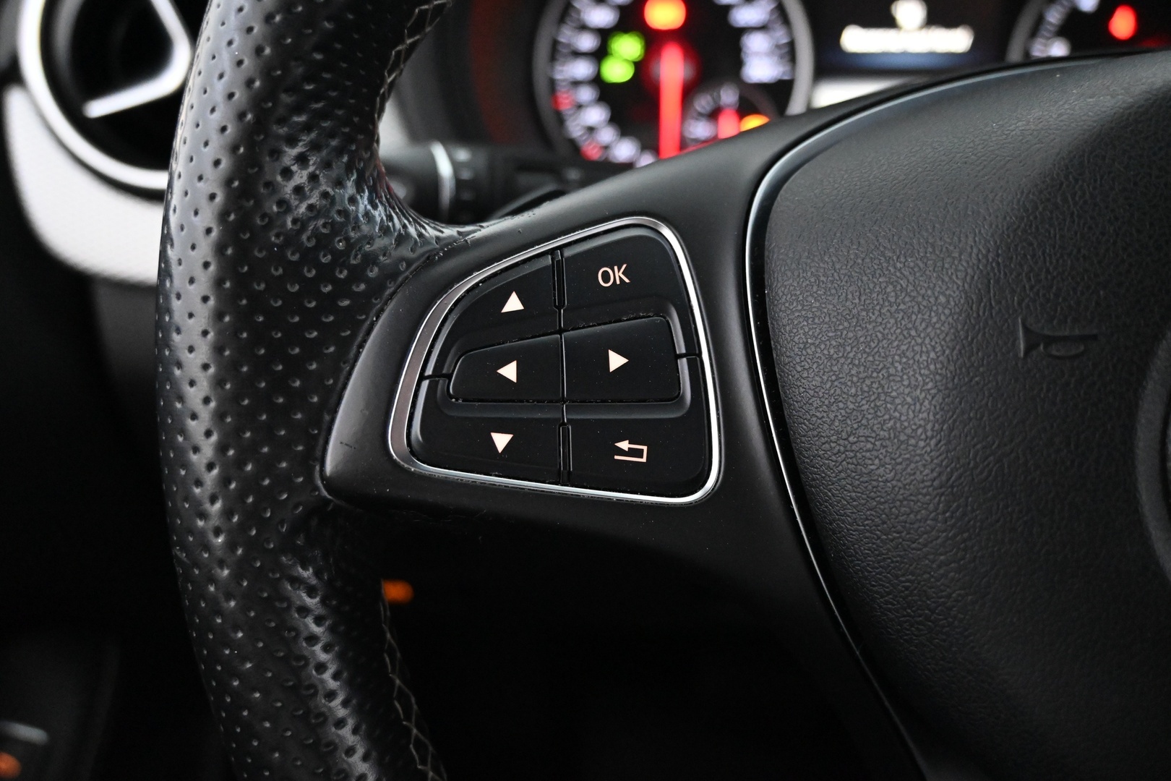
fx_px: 976
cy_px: 390
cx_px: 586
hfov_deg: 61.9
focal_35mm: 30
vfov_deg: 43.6
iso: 7200
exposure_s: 1/30
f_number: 3.8
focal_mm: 20
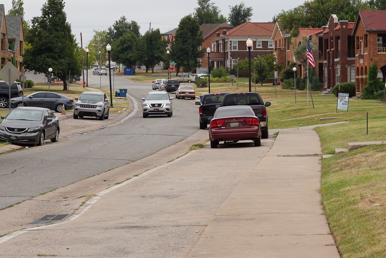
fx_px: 976
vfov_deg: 15.0
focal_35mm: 91
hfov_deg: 22.3
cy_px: 88
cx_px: 235
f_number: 10
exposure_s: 1/100
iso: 100
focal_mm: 60
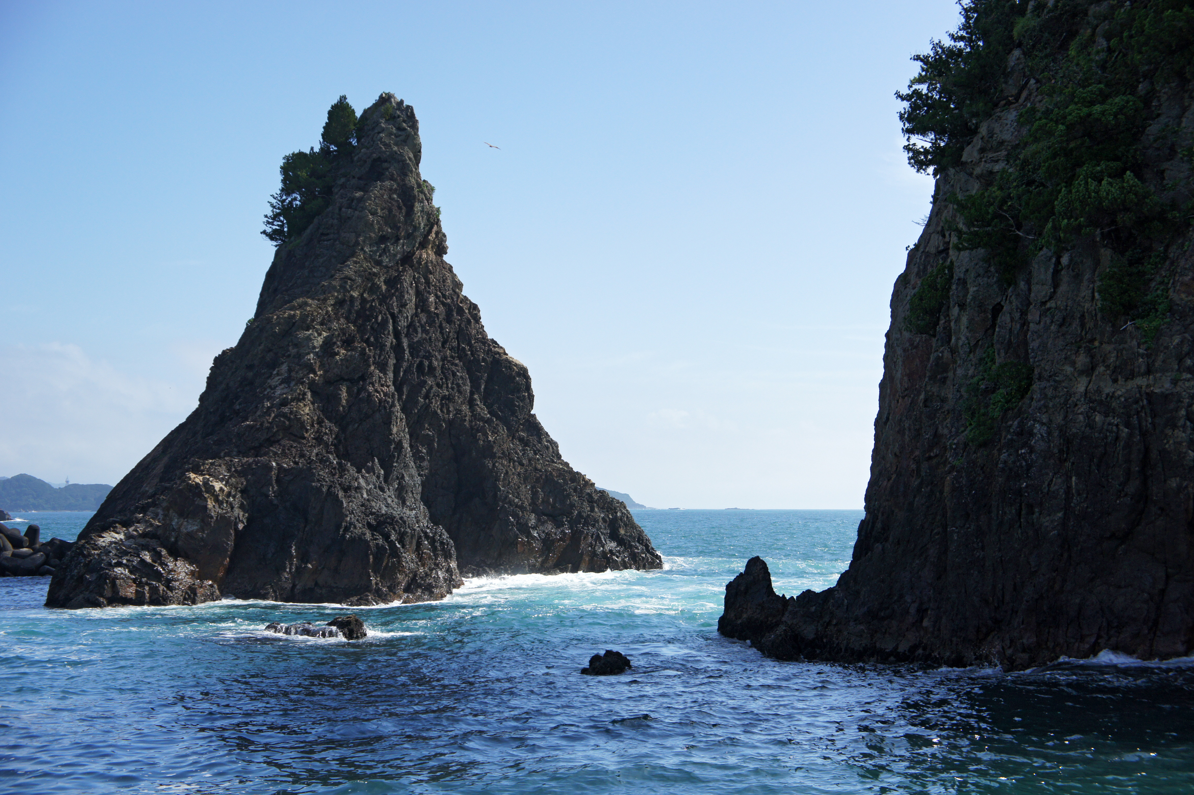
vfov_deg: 23.2
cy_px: 398
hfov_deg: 34.2
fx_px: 1939
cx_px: 597
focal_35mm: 58
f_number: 6.3
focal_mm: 39
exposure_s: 1/320
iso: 200
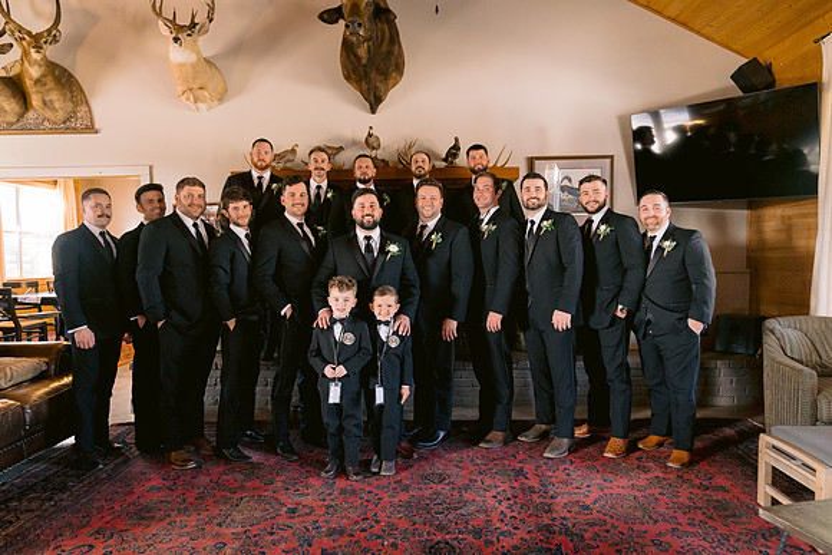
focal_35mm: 25
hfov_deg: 71.5
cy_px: 278
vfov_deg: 51.3
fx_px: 578
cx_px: 416
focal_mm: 25
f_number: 4.5
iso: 1600
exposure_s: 1/50
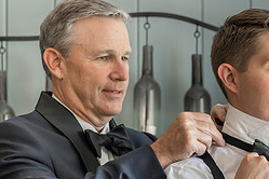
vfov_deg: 5.1
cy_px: 186
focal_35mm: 268
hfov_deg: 7.7
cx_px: 212
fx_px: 2002
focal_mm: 97
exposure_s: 1/250
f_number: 4
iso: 800
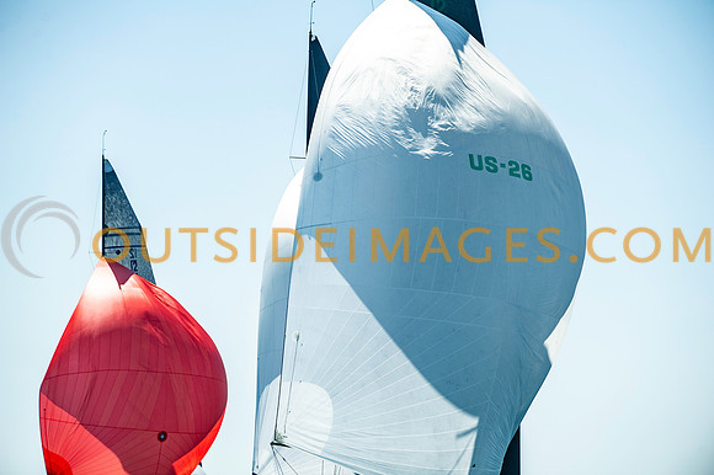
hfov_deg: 13.3
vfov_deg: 8.8
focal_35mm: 155
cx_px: 357
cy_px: 238
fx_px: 3072
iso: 320
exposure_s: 1/3200
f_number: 5
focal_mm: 155
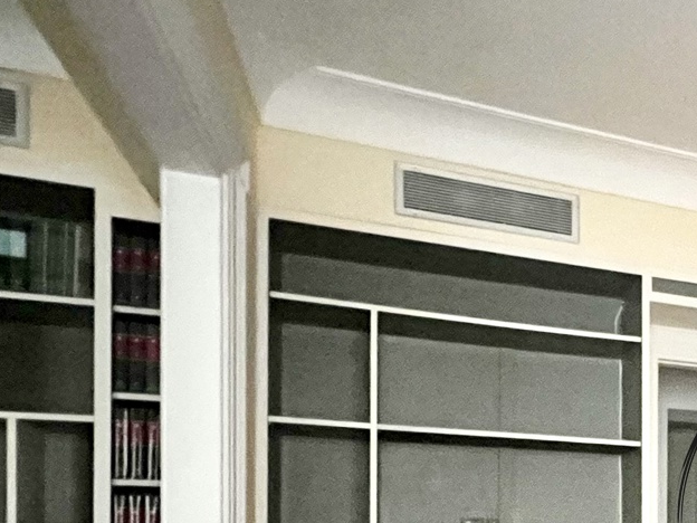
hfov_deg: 35.1
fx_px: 805
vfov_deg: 32.2
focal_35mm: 40
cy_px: 559
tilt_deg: -0.3
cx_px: 870
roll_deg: +0.1
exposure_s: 1/30
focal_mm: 1.57
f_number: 1.8
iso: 1250
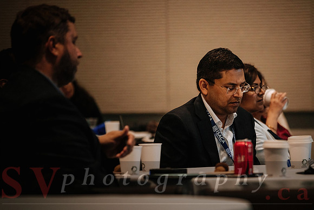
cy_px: 143
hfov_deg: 7.1
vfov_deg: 4.8
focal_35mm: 289
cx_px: 201
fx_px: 2519
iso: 800
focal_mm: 140
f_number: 2.8
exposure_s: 1/100
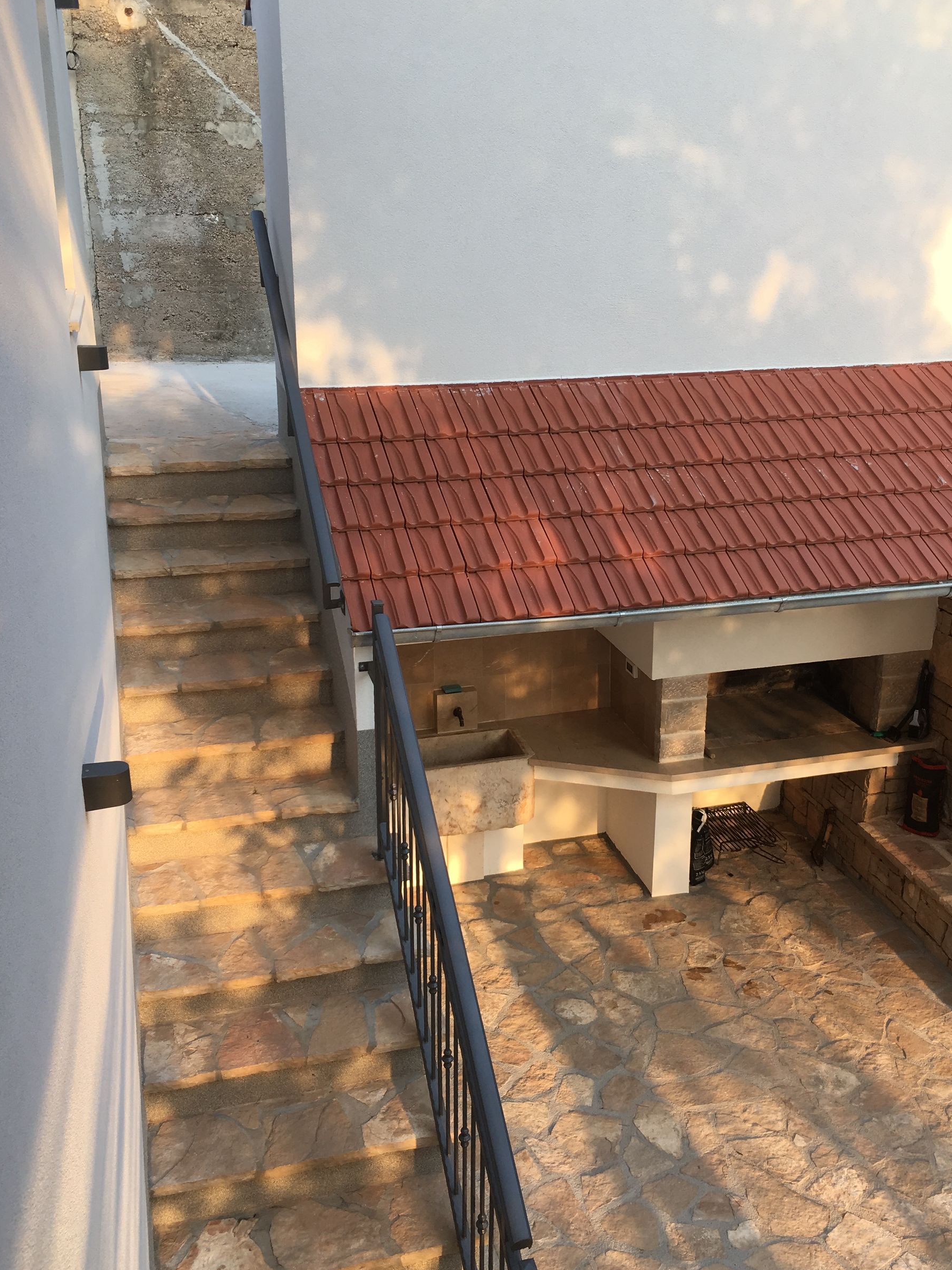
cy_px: 596
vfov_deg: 53.9
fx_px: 1247
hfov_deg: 41.7
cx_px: 530
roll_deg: -0.6
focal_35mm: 34
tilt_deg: -16.4
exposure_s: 1/157
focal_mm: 4.15
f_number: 2.2
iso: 25
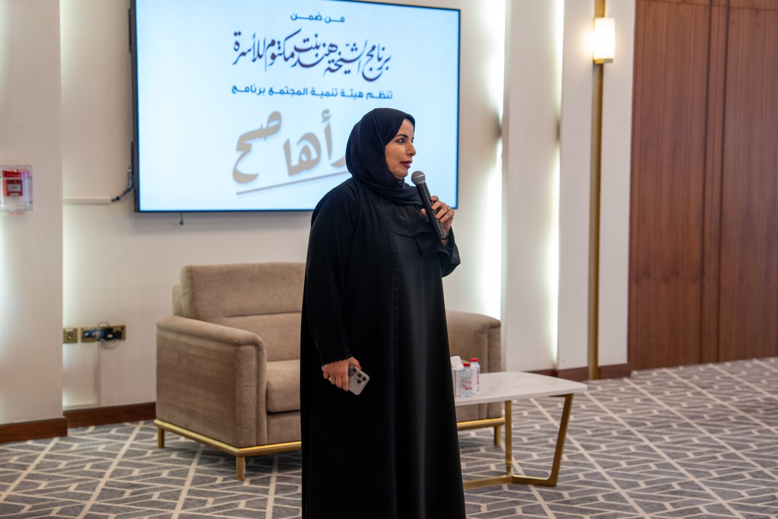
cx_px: 389
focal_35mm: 67
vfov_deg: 20.3
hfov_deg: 30.1
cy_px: 260
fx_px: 1449
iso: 1000
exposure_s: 1/250
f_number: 2.8
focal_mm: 67
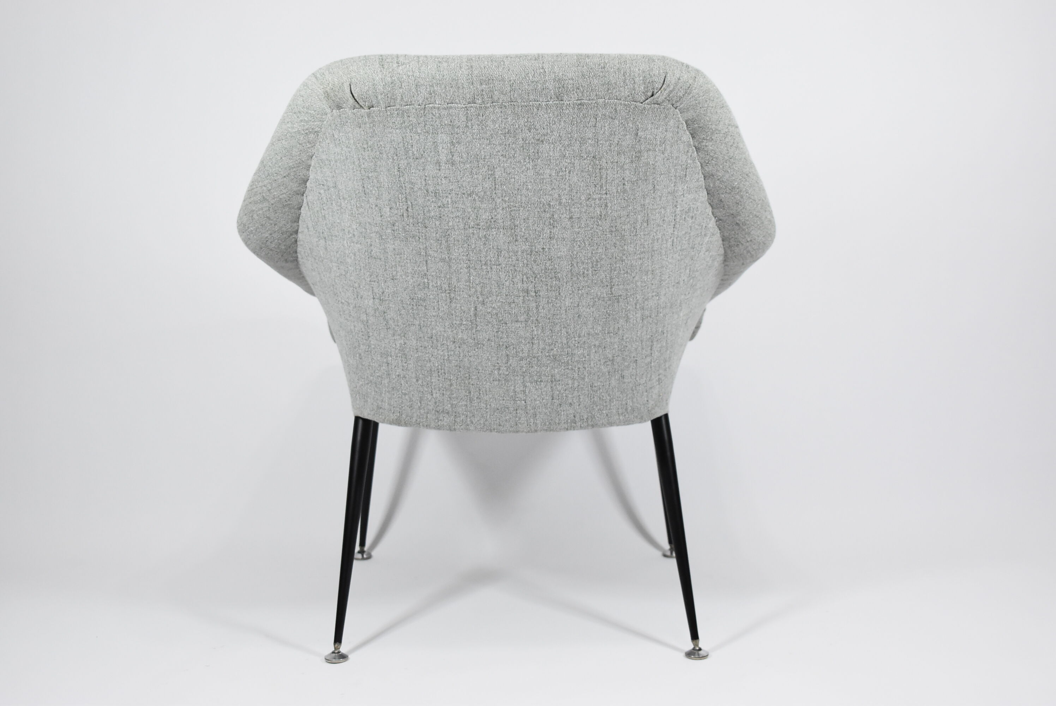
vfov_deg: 23.8
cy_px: 353
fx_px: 1673
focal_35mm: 57
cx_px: 528
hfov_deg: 35.0
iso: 1400
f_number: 4.8
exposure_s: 1/125
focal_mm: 38
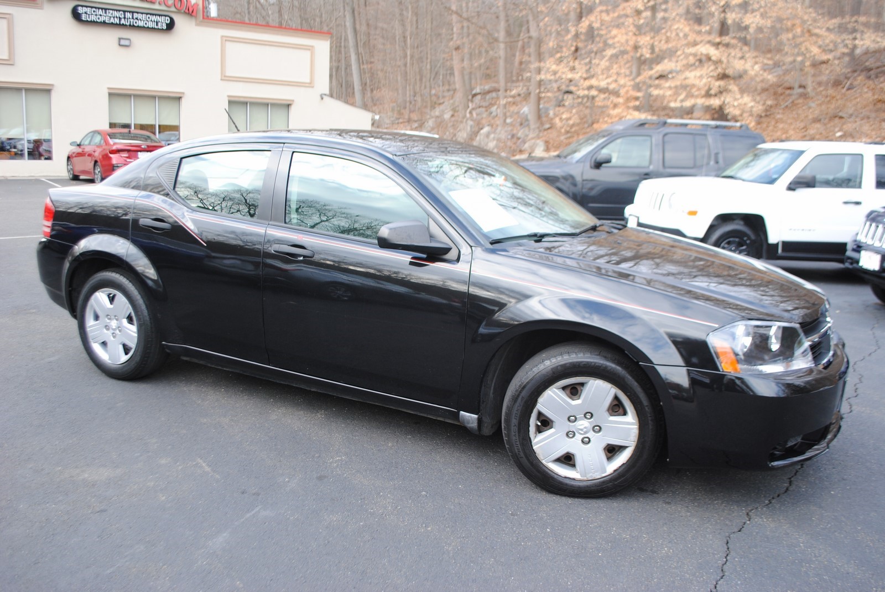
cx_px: 442
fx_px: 812
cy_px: 296
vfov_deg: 40.1
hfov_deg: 57.2
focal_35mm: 33
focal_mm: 22
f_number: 5
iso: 200
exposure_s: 1/100
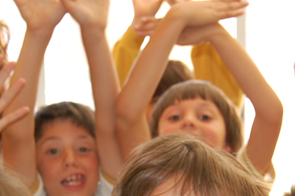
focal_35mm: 111
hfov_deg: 18.4
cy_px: 189
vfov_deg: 12.2
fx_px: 909
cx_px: 103
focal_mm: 20
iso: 400
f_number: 3.8
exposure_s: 1/60
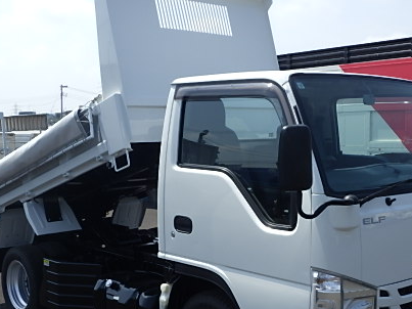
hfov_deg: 35.5
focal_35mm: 54
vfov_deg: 26.9
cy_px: 196
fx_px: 643
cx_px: 231
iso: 125
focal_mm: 6.1
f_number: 4.6
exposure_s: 1/800
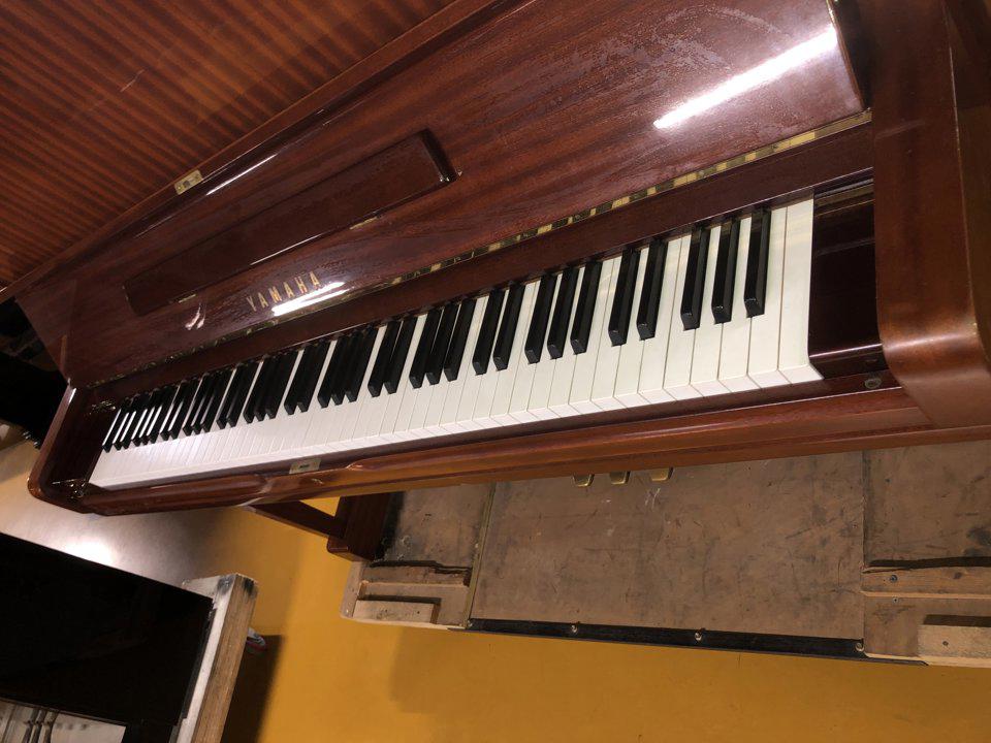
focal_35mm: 28
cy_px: 372
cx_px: 496
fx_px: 802
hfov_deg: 63.4
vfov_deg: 49.7
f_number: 1.8
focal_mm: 3.99
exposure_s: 1/10
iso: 50
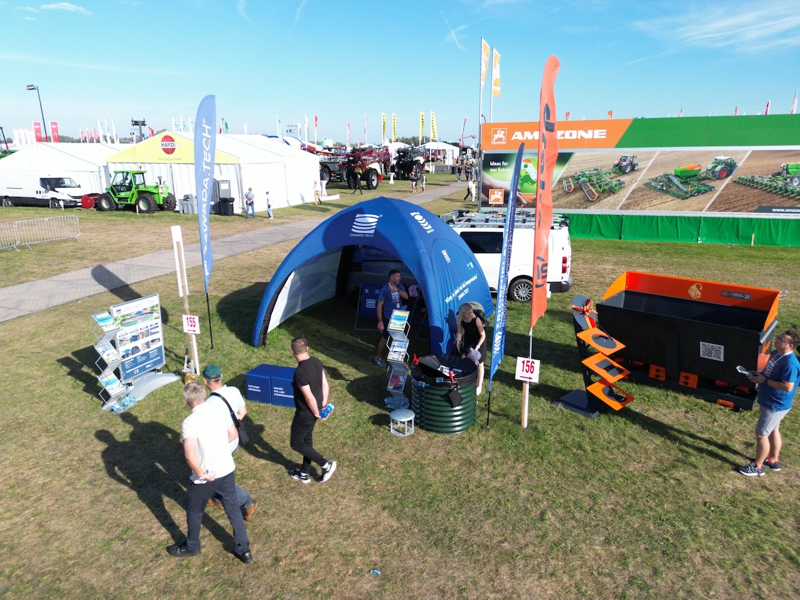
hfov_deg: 71.6
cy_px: 300
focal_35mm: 24
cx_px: 400
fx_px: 555
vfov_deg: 56.8
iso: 100
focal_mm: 6.72
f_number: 1.7
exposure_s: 1/100
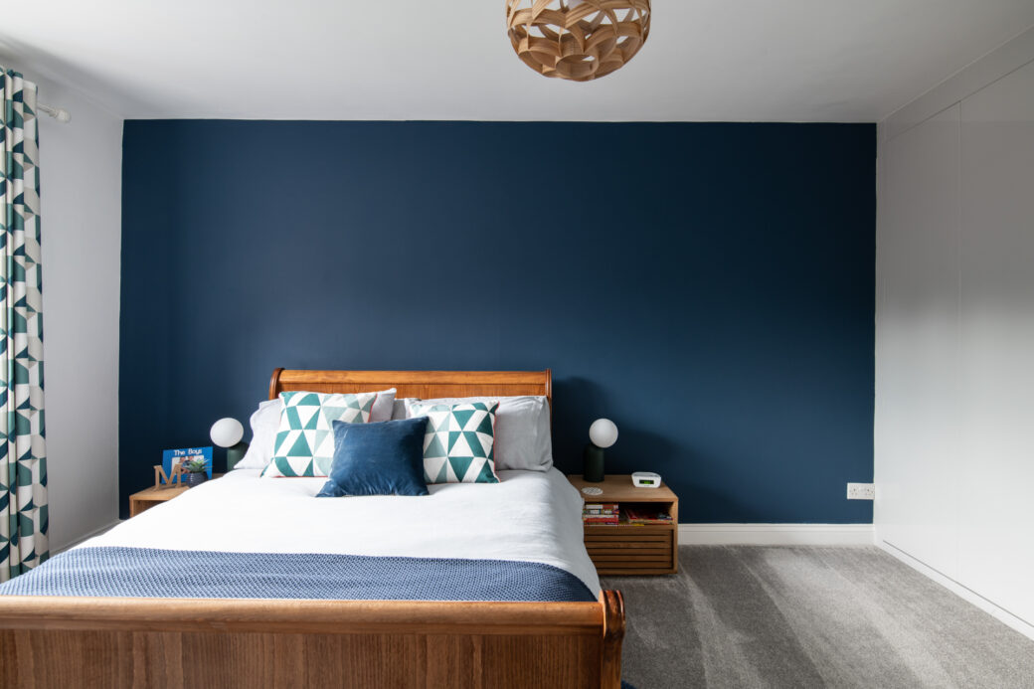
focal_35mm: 18
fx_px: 517
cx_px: 517
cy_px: 344
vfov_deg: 67.4
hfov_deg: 90.0
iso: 200
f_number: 8
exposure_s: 1/1.67
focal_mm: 18
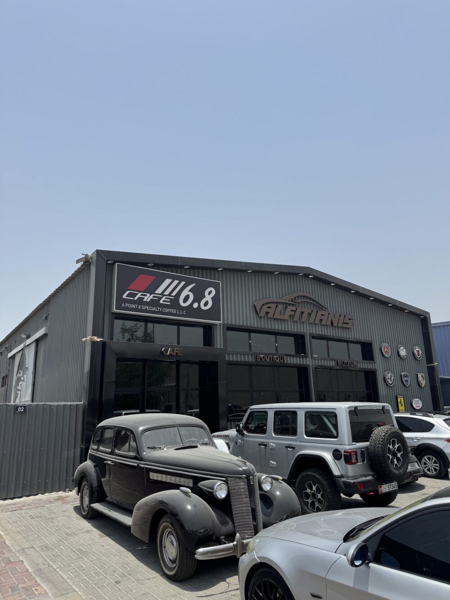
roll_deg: +2.7
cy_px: 300
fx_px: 416
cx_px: 225
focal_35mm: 24
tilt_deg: +15.4
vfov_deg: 71.6
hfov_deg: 56.8
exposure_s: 1/6410
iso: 80
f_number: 1.78
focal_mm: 6.76
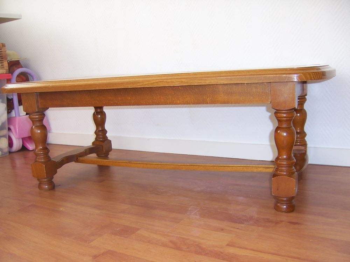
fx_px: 364
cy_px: 131
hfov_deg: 51.4
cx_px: 175
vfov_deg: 39.7
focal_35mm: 36
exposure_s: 1/60
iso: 80
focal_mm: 6.2
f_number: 2.8
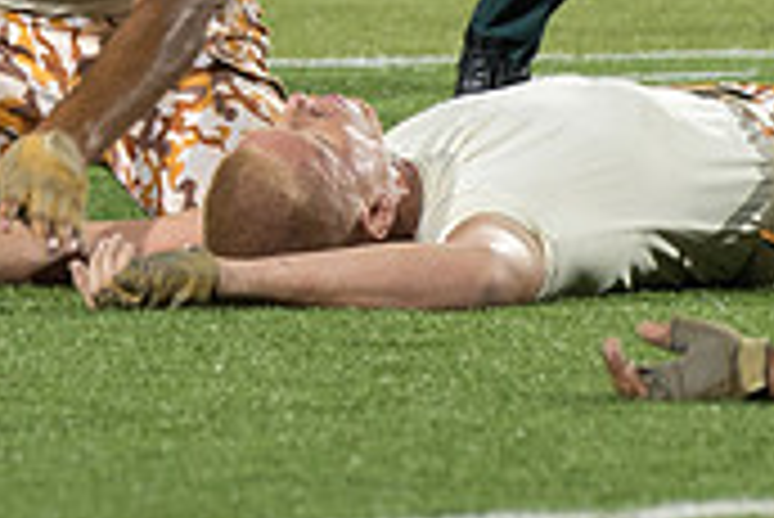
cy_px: -130
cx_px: 41
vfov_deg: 1.7
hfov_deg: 2.5
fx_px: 17580
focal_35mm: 817
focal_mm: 155
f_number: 4.8
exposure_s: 1/160
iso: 1600
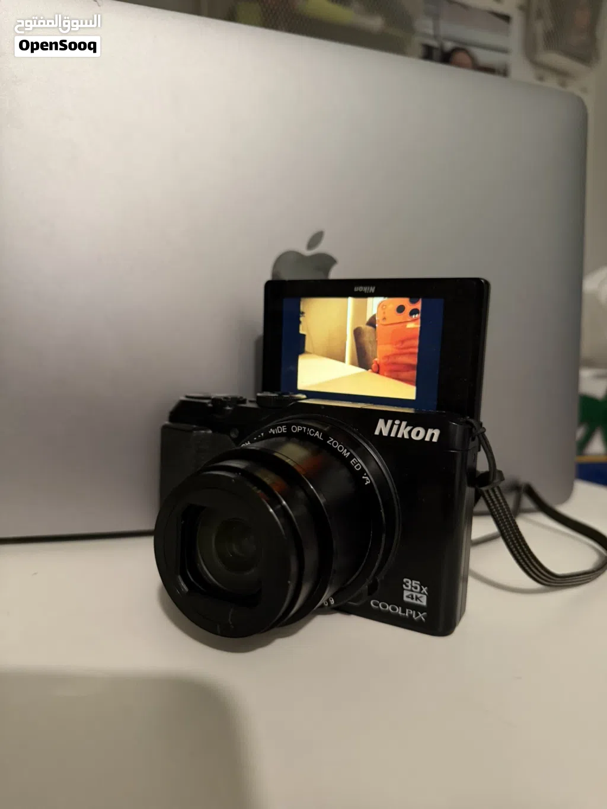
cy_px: 404
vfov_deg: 71.6
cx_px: 304
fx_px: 561
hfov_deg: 56.8
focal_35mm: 24
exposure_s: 1/60
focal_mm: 6.76
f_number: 1.78
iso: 800
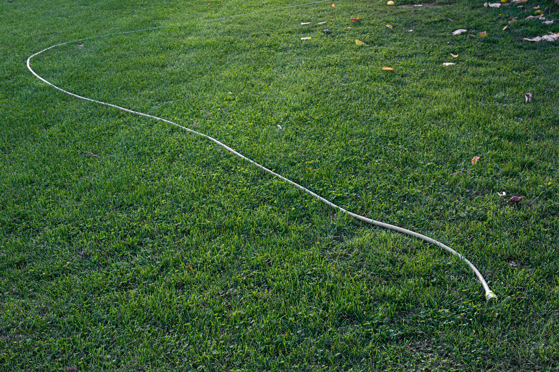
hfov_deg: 43.6
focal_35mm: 45
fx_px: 699
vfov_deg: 29.9
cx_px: 280
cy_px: 186
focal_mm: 30
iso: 400
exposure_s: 1/100
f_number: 9
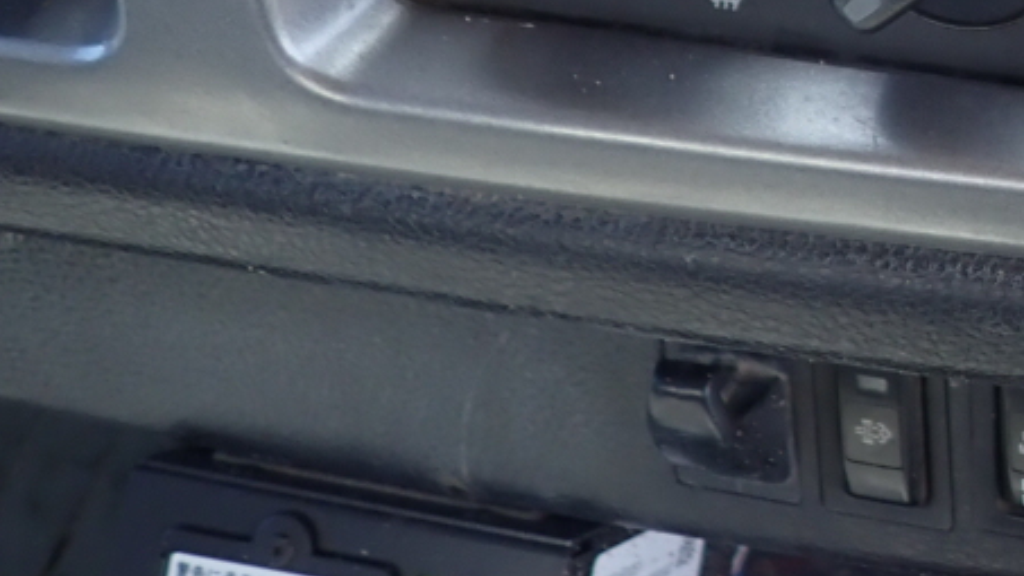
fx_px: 2091
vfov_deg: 14.1
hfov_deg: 24.4
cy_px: -425
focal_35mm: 77
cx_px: 1300
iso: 100
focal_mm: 4.5
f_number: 2
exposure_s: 1/125
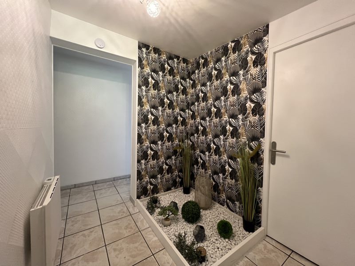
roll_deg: -0.9
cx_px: 178
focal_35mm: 13
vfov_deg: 89.9
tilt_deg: -2.4
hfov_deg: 106.2
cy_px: 133
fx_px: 133
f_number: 1.8
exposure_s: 1/50
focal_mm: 1.57
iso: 400
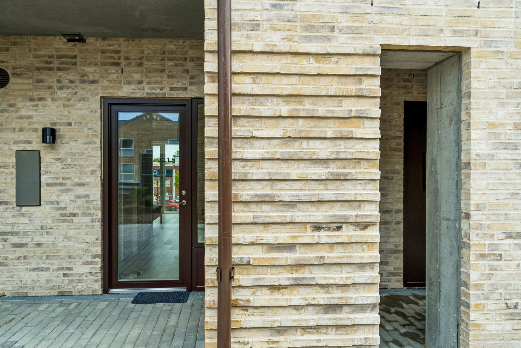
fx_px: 391
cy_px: 174
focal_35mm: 27
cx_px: 260
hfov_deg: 67.4
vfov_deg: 47.9
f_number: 8
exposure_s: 1/400
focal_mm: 18
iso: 200
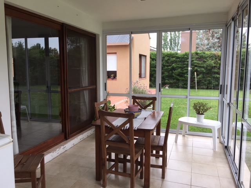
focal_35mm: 29
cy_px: 94
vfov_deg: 48.2
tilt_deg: -7.0
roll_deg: -0.7
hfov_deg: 61.7
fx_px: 210
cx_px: 126
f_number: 2.2
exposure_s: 1/100
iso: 32
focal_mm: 4.15
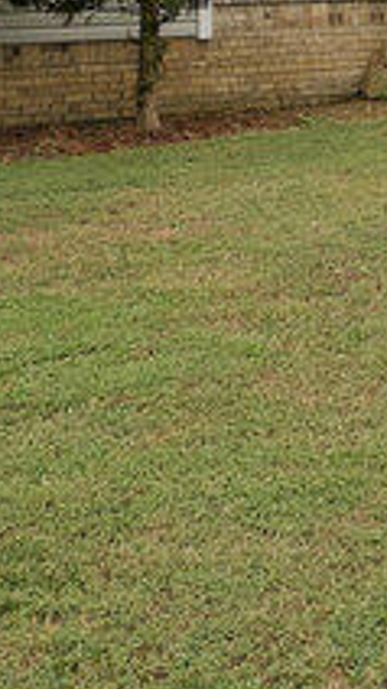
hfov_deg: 13.7
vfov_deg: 24.9
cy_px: -110
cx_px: 712
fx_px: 1426
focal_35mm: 78
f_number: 8
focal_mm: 15.4
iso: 640
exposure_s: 1/800
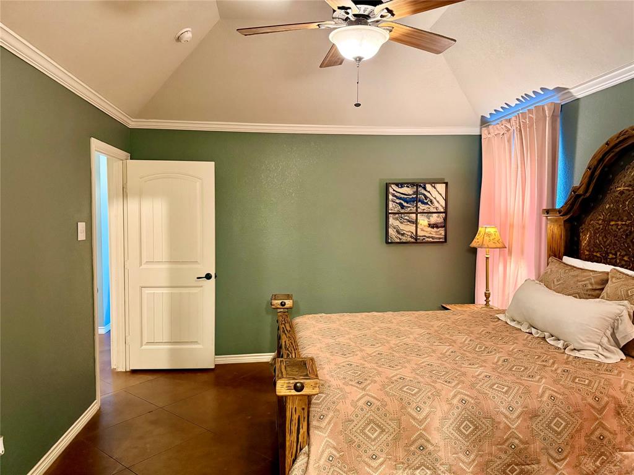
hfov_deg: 71.6
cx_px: 317
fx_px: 440
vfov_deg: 56.8
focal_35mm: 24
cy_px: 238
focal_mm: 6.76
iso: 800
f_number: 1.78
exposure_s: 1/60
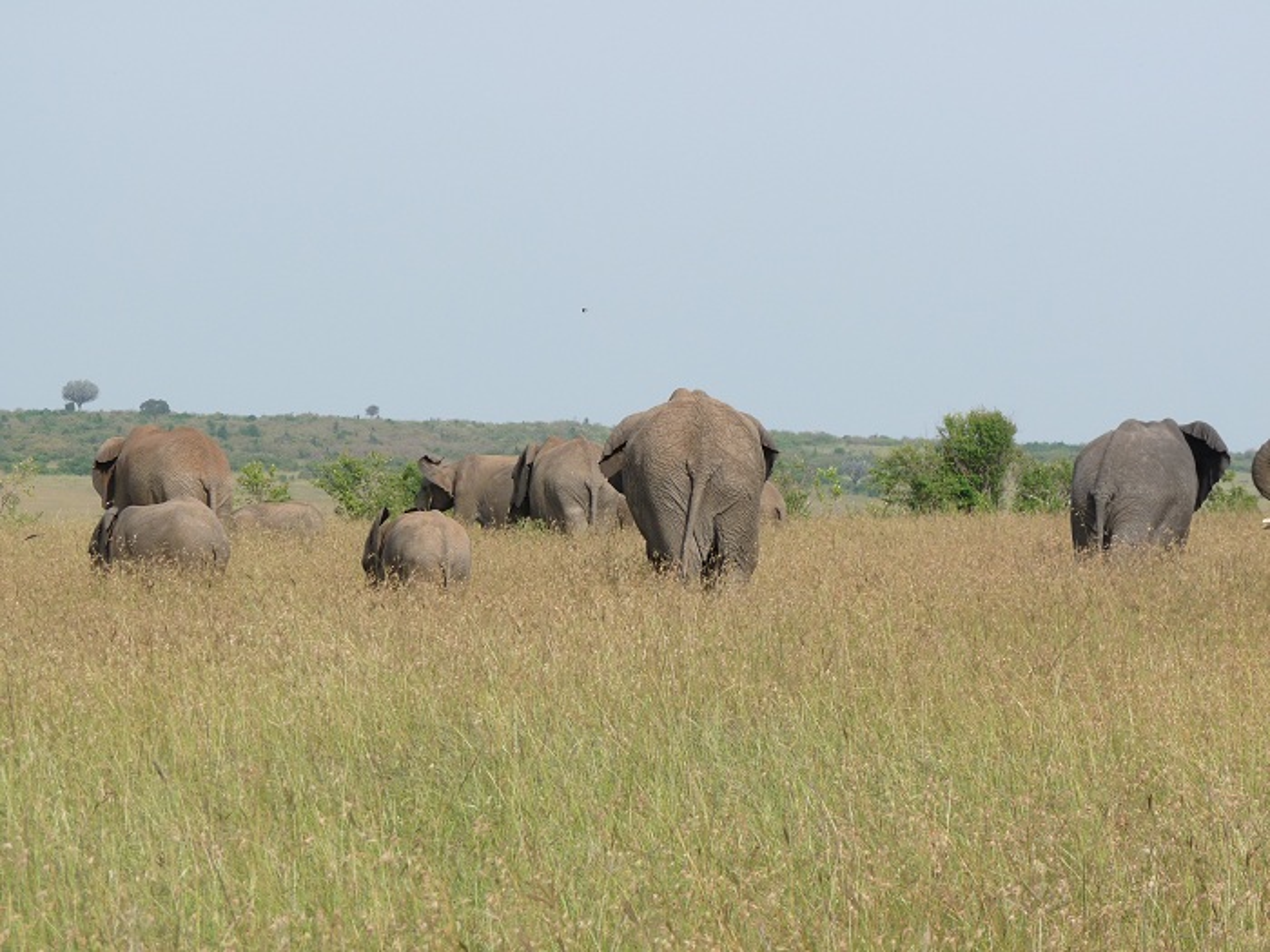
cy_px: 476
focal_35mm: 176
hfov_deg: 11.2
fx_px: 6457
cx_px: 635
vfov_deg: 8.4
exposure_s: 1/400
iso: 100
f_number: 5.6
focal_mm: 31.2
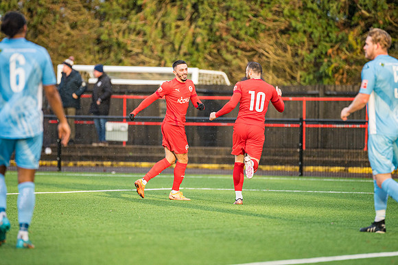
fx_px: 3580
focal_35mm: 324
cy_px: 132
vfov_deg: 4.2
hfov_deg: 6.4
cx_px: 199
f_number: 2.8
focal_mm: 270
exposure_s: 1/1250
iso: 1000
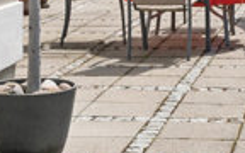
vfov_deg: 8.1
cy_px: -116
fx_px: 1050
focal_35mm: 157
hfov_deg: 12.8
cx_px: 330
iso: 250
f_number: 8
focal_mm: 18.5
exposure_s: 1/1250
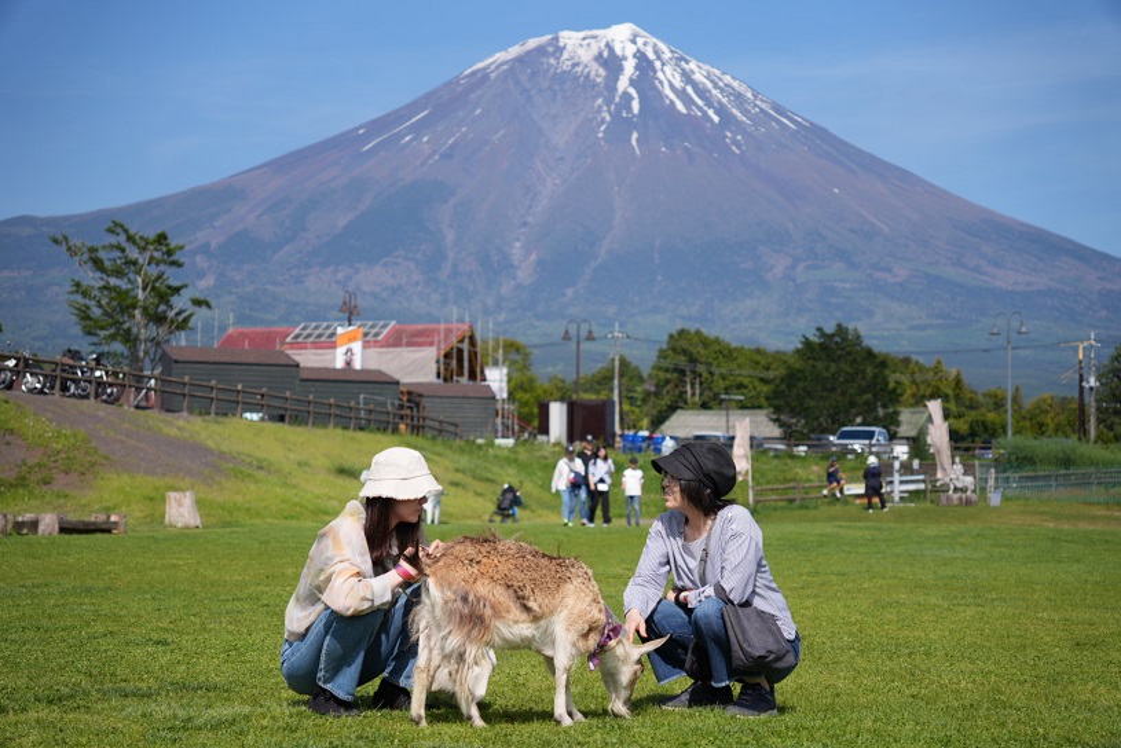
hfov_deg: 30.2
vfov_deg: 20.4
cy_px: 374
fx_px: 2079
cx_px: 560
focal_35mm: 67
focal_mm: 44.5
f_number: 2.8
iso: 100
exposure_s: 1/2500
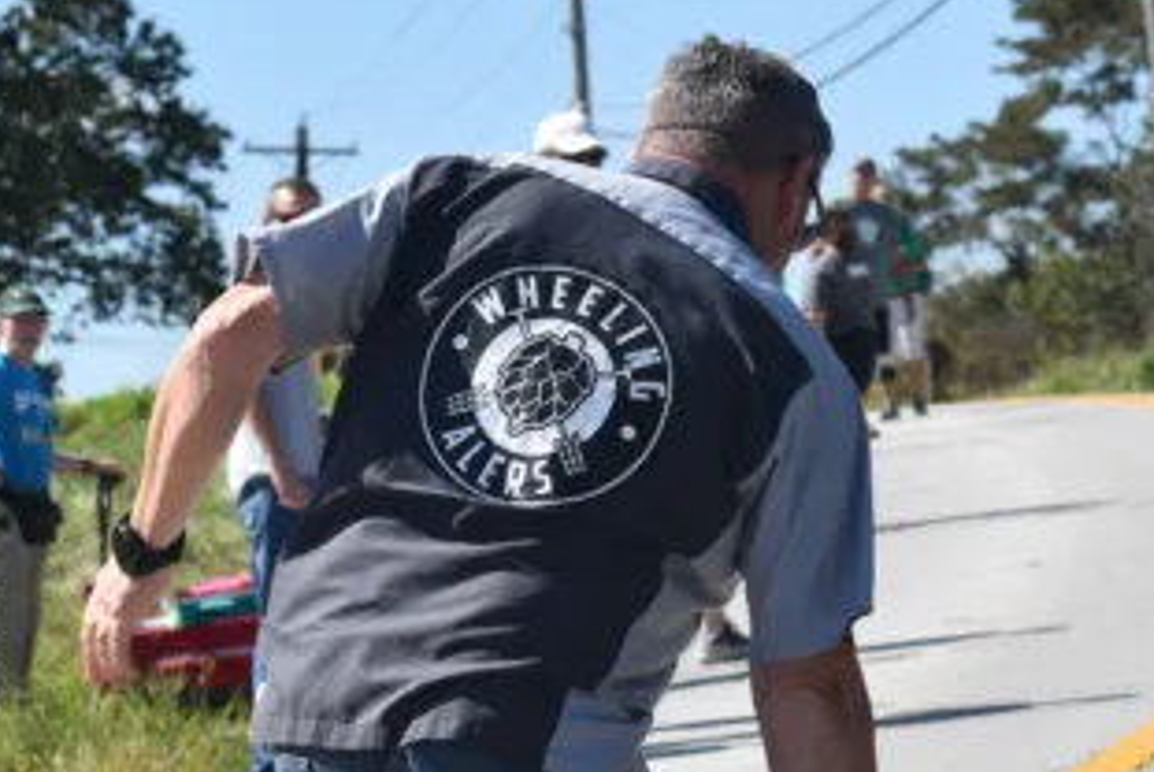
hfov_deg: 8.1
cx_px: 954
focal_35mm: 253
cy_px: 397
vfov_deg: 5.4
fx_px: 8117
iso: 160
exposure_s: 1/500
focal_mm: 70
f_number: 8
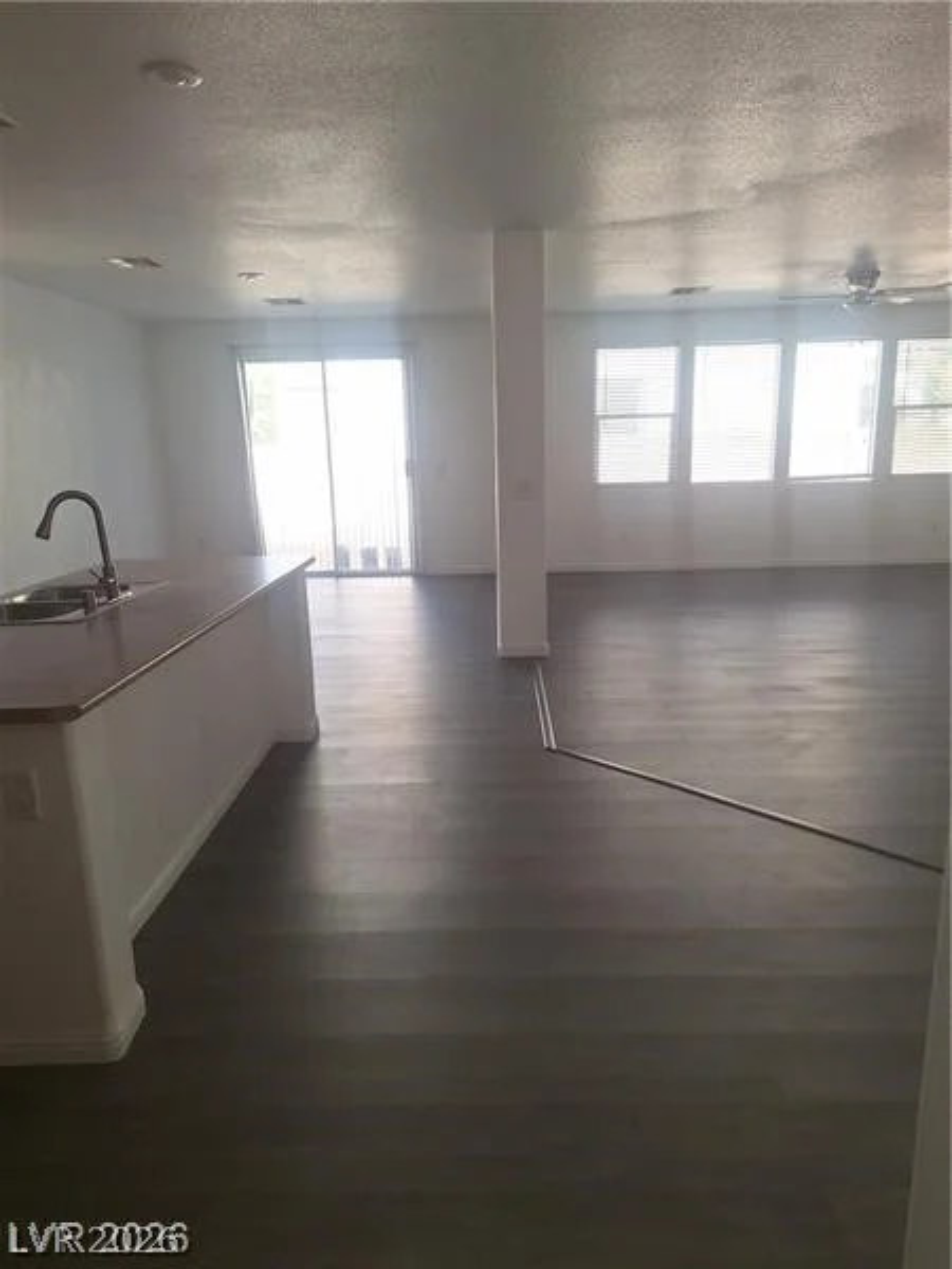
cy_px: 634
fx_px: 843
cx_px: 476
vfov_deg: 73.9
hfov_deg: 58.9
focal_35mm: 23
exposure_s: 1/277
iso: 25
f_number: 1.8
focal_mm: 5.54
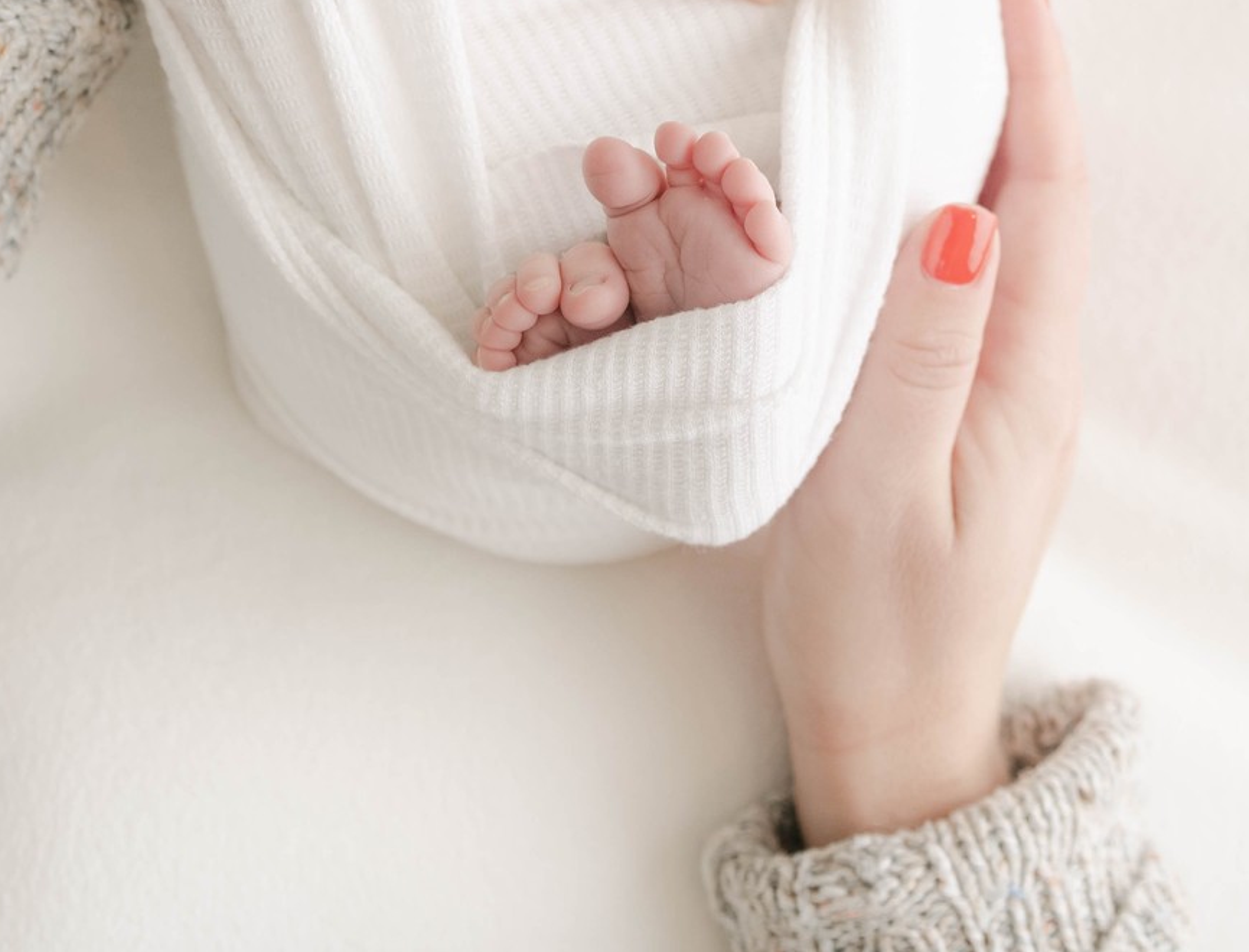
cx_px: 711
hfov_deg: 25.8
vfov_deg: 18.6
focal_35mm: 75
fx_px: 2722
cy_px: -256
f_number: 3.5
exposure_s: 1/200
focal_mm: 26
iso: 200
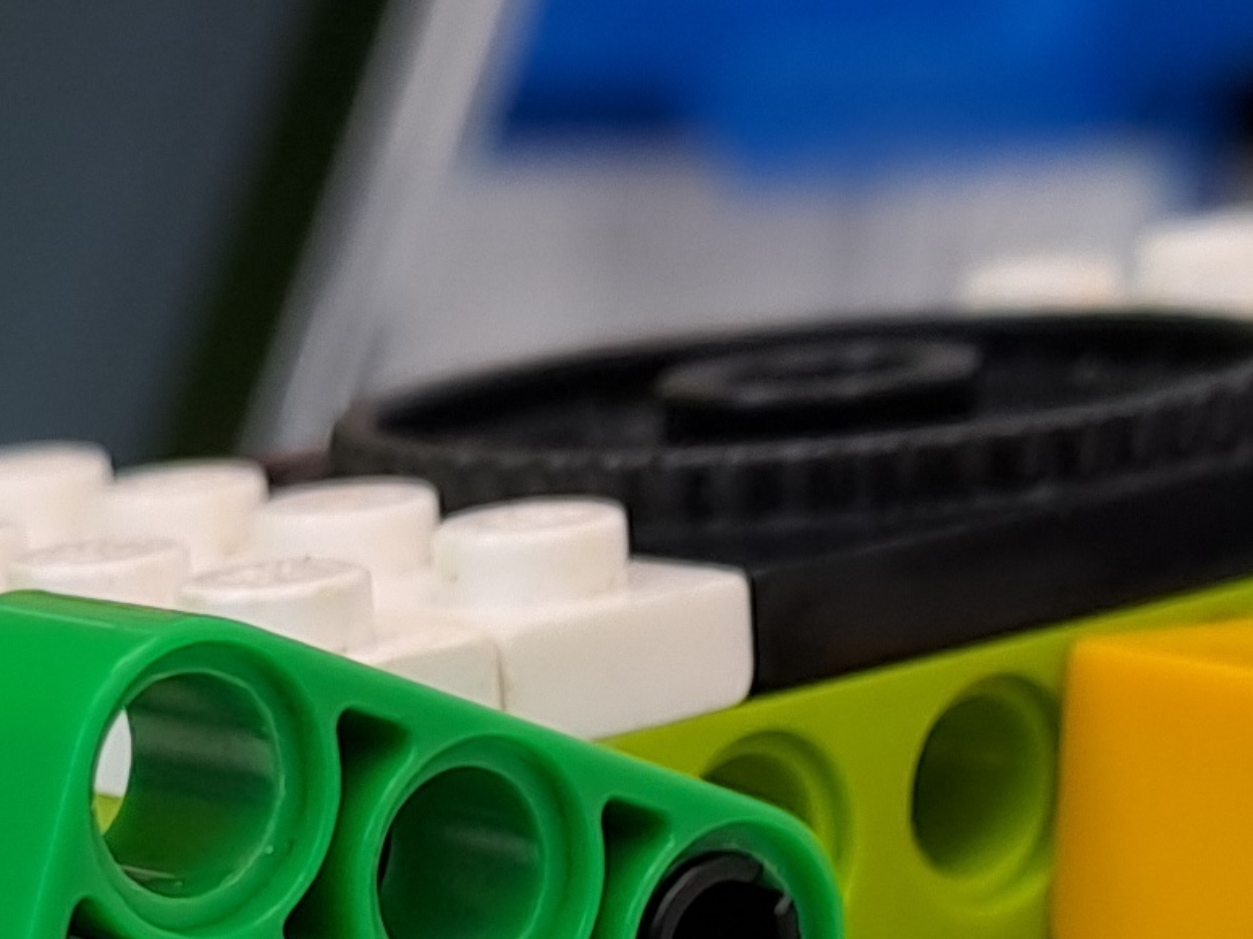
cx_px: 330
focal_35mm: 129
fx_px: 4669
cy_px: 1923
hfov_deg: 15.2
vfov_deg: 10.5
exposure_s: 1/50
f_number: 1.8
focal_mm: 4.65
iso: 64
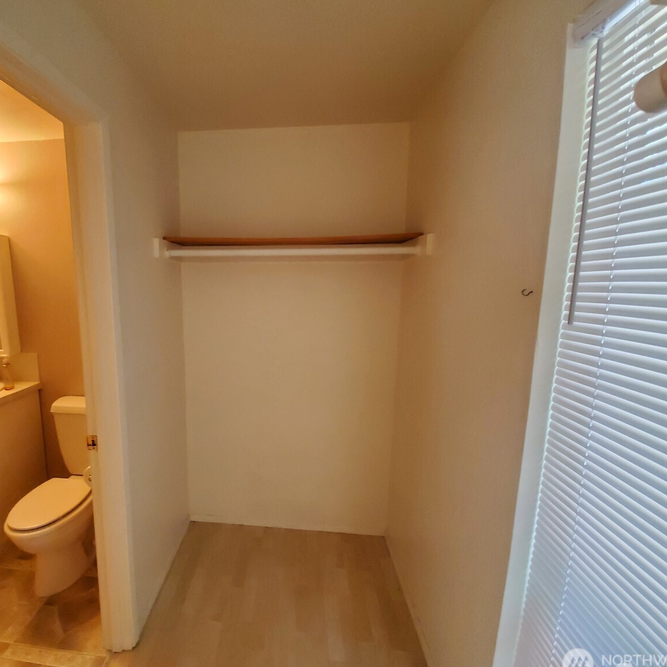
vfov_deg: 87.4
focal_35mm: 16
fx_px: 349
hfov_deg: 85.7
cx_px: 248
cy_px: 339
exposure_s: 1/59
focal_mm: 1.8
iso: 500
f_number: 2.2
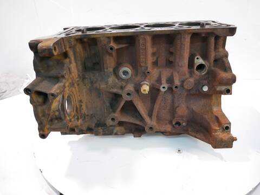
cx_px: 130
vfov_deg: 56.8
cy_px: 98
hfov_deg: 71.6
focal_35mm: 24
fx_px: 180
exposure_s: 1/60
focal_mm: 12
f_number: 3.5
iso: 1000
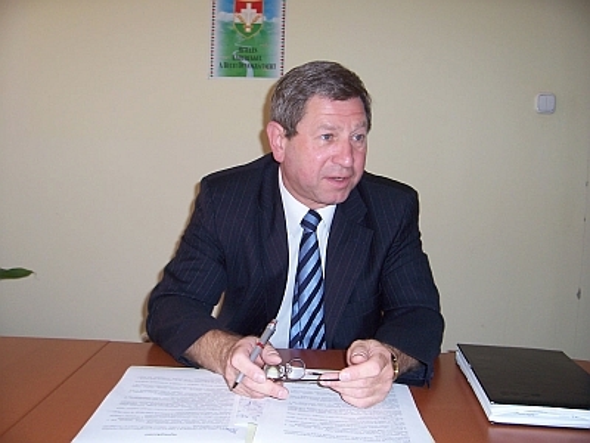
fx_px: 580
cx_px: 295
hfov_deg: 54.0
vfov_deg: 41.8
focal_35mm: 34
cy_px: 222
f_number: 2.7
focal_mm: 5.6
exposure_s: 1/60
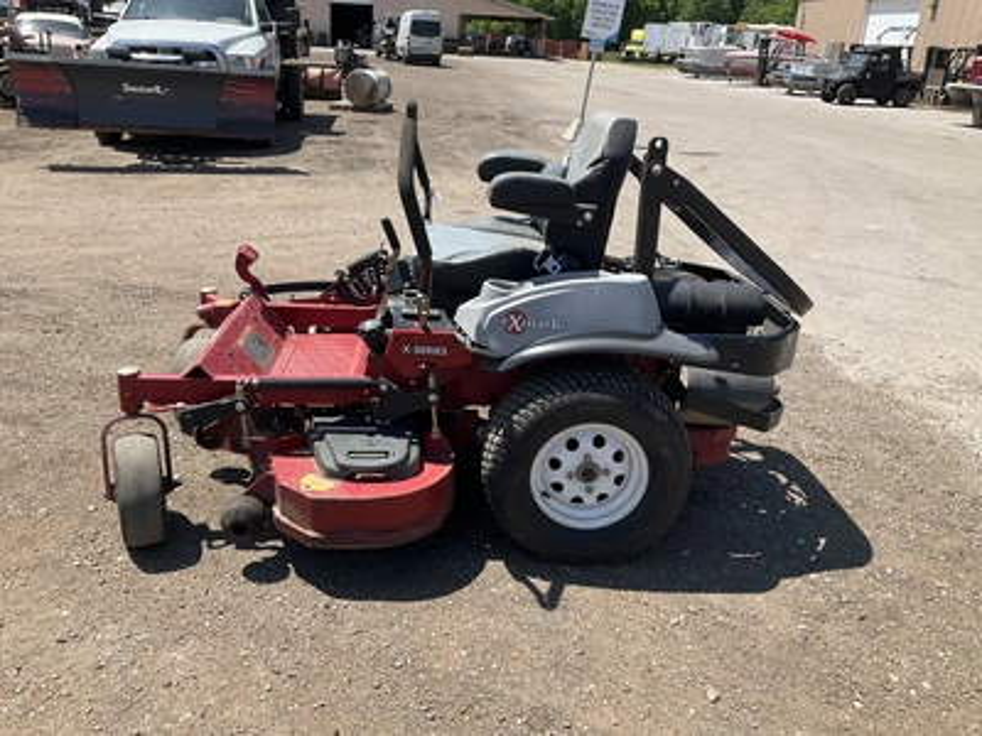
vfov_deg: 48.2
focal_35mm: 29
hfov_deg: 61.7
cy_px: 368
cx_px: 491
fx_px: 823
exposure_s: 1/1221
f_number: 1.8
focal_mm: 3
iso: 25
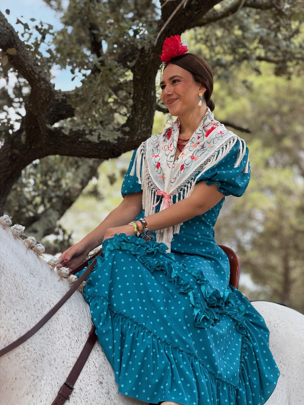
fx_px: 1171
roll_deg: -3.1
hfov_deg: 14.8
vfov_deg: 19.6
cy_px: 202
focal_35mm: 100
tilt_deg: +4.7
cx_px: 152
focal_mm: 16.89
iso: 50
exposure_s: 1/171
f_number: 2.8
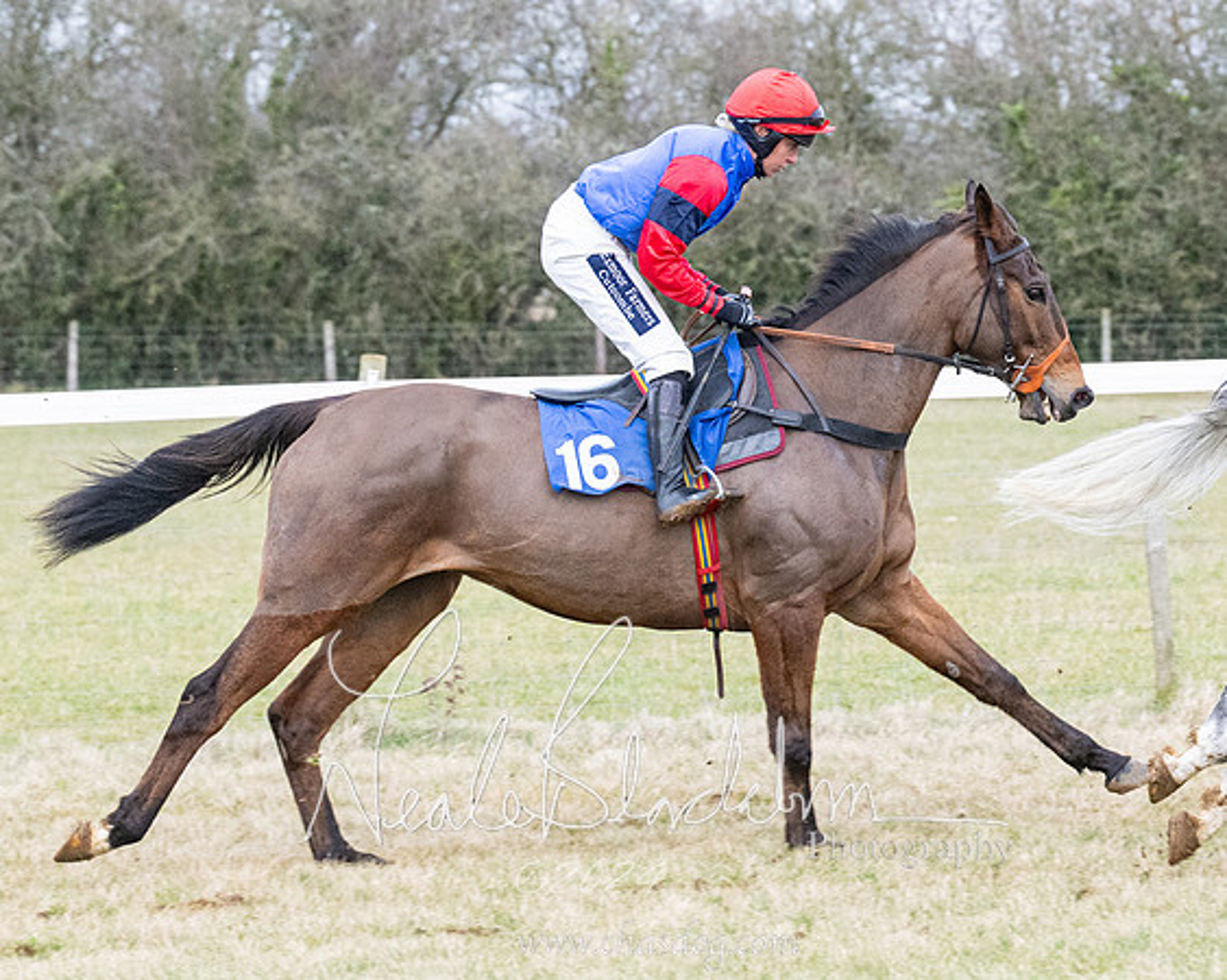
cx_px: 866
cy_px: 626
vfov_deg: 7.1
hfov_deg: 8.9
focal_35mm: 218
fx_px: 7903
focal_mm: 94
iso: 1600
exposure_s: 1/800
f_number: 4
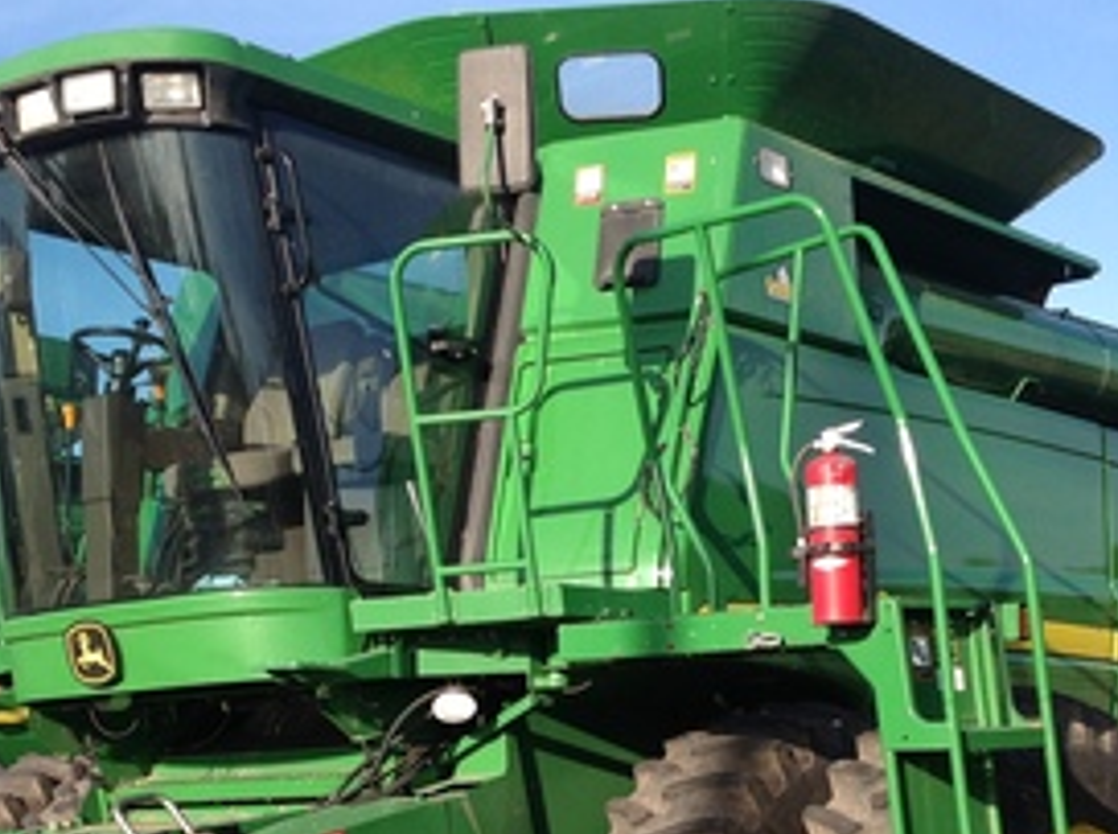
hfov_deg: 27.8
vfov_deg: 20.6
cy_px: 719
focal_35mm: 70
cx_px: 559
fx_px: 2257
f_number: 2.4
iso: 50
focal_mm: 4.28
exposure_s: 1/889
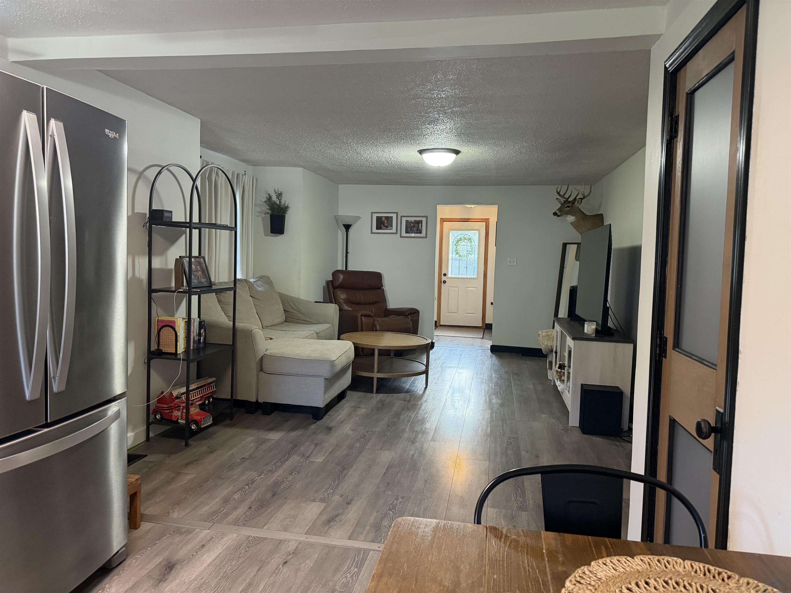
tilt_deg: -3.8
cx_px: 396
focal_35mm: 24
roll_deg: -1.5
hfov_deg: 71.6
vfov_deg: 56.8
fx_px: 548
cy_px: 296
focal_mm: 6.76
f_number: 1.78
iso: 640
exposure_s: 1/60
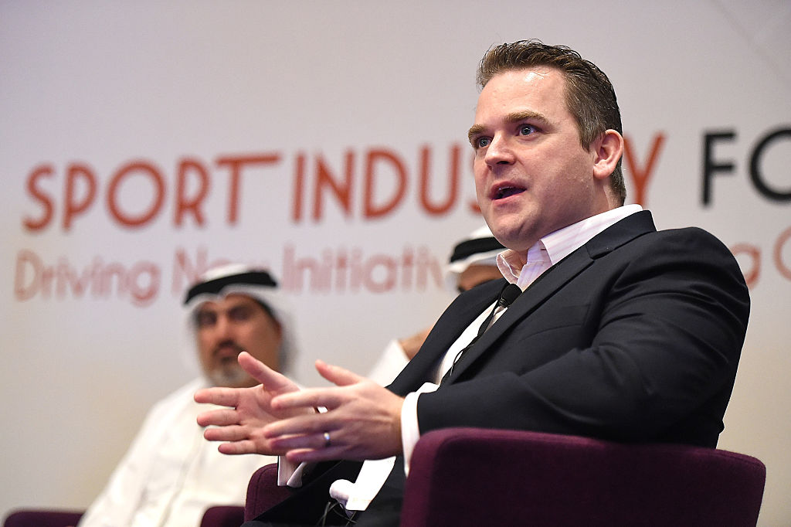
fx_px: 2416
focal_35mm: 110
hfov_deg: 18.6
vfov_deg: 12.4
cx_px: 396
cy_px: 264
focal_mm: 110
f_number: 2.8
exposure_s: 1/160
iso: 10000
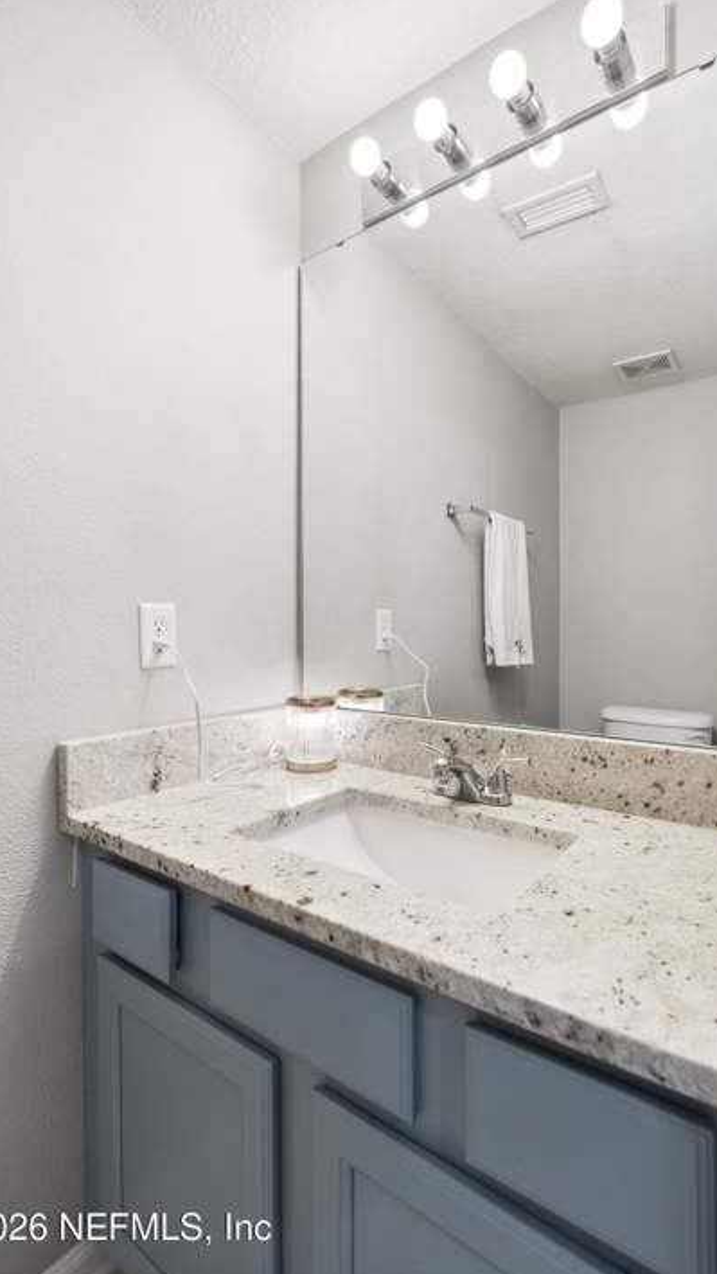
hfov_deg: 63.9
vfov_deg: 95.9
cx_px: 368
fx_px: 574
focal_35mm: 17
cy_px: 639
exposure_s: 1/30
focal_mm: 16
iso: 800
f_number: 5.6
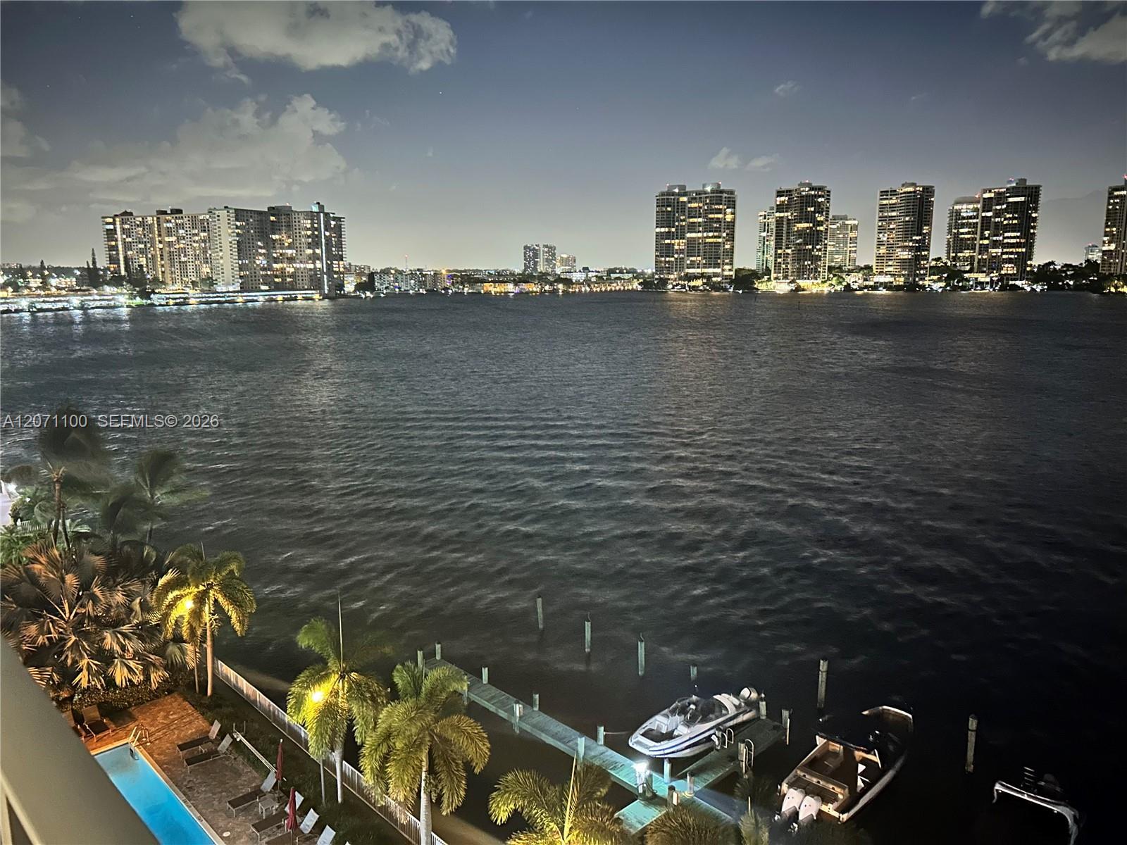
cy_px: 422
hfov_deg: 67.3
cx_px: 564
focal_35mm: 26
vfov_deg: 53.1
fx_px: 846
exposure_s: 1/9
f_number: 1.5
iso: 1250
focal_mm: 5.7
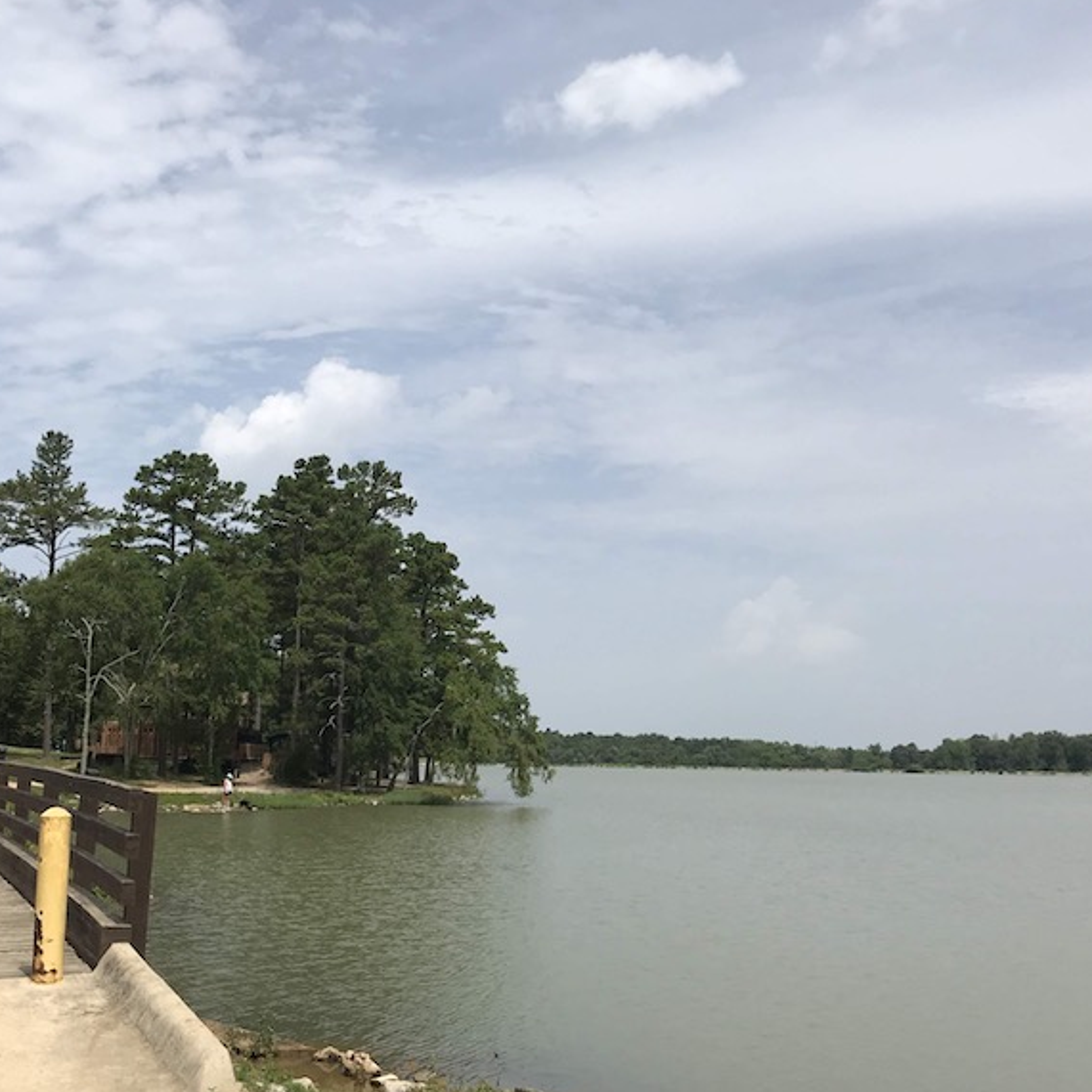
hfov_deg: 42.8
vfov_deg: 42.8
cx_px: 480
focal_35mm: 39
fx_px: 1392
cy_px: 594
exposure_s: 1/4566
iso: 20
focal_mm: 3.99
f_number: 1.8
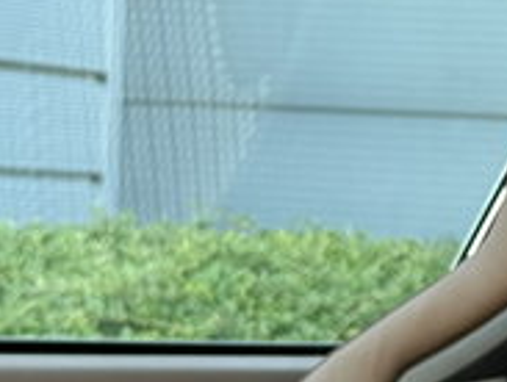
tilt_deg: -1.1
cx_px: 792
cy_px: 274
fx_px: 2950
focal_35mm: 201
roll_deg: -3.5
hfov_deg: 9.5
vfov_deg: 7.4
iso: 64
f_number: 1.78
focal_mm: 6.76
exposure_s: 1/151
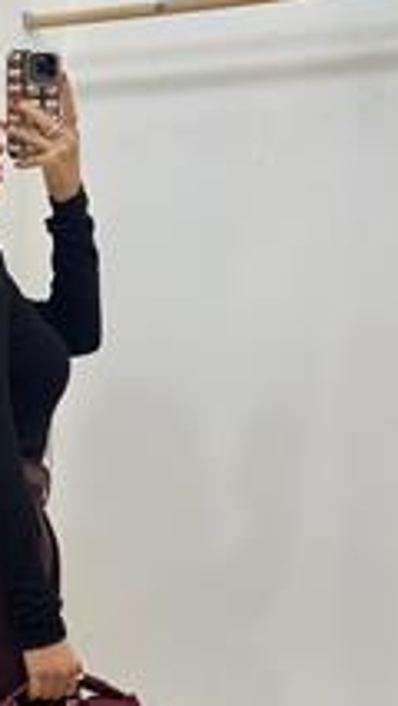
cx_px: -3
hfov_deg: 10.9
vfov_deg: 19.2
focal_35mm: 110
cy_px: 585
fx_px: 2061
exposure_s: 1/100
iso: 80
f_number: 2
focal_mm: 6
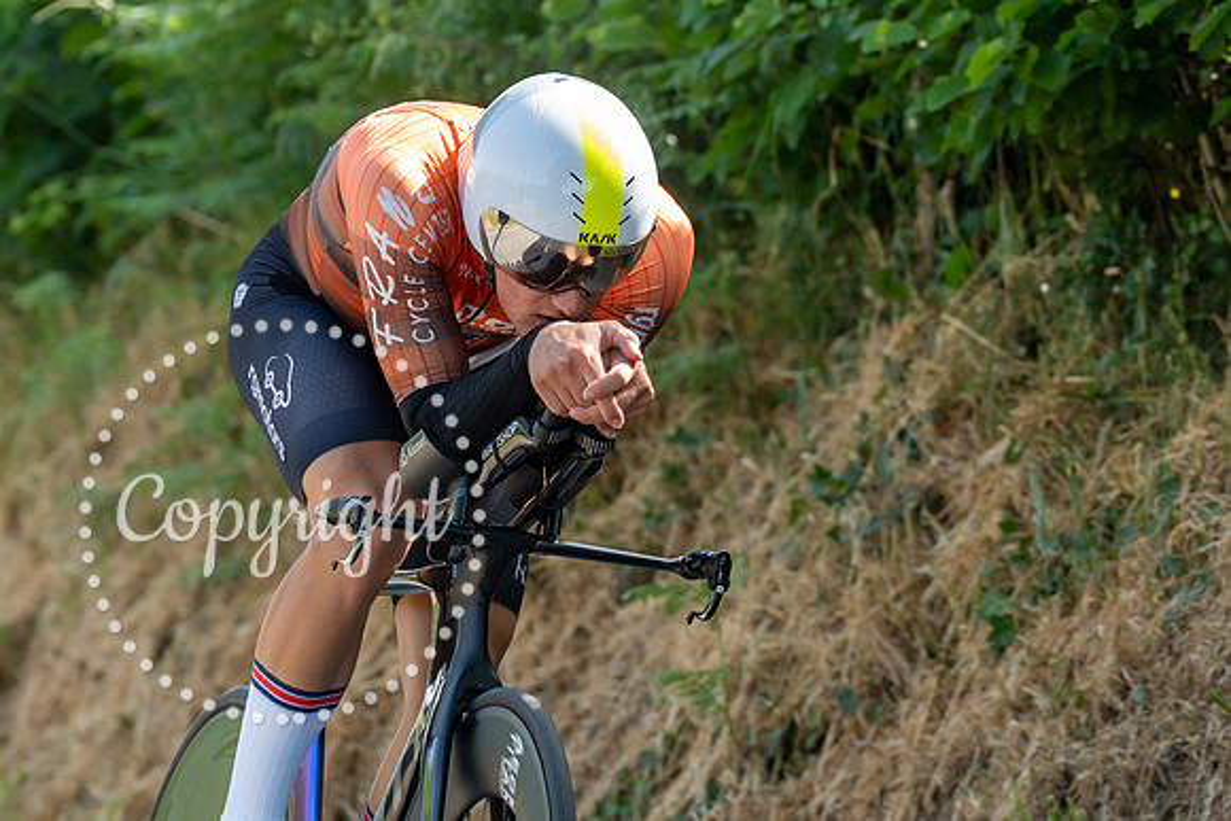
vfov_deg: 3.3
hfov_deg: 5.0
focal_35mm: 415
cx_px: 492
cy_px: 663
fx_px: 14191
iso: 800
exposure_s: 1/1000
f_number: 4
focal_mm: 200
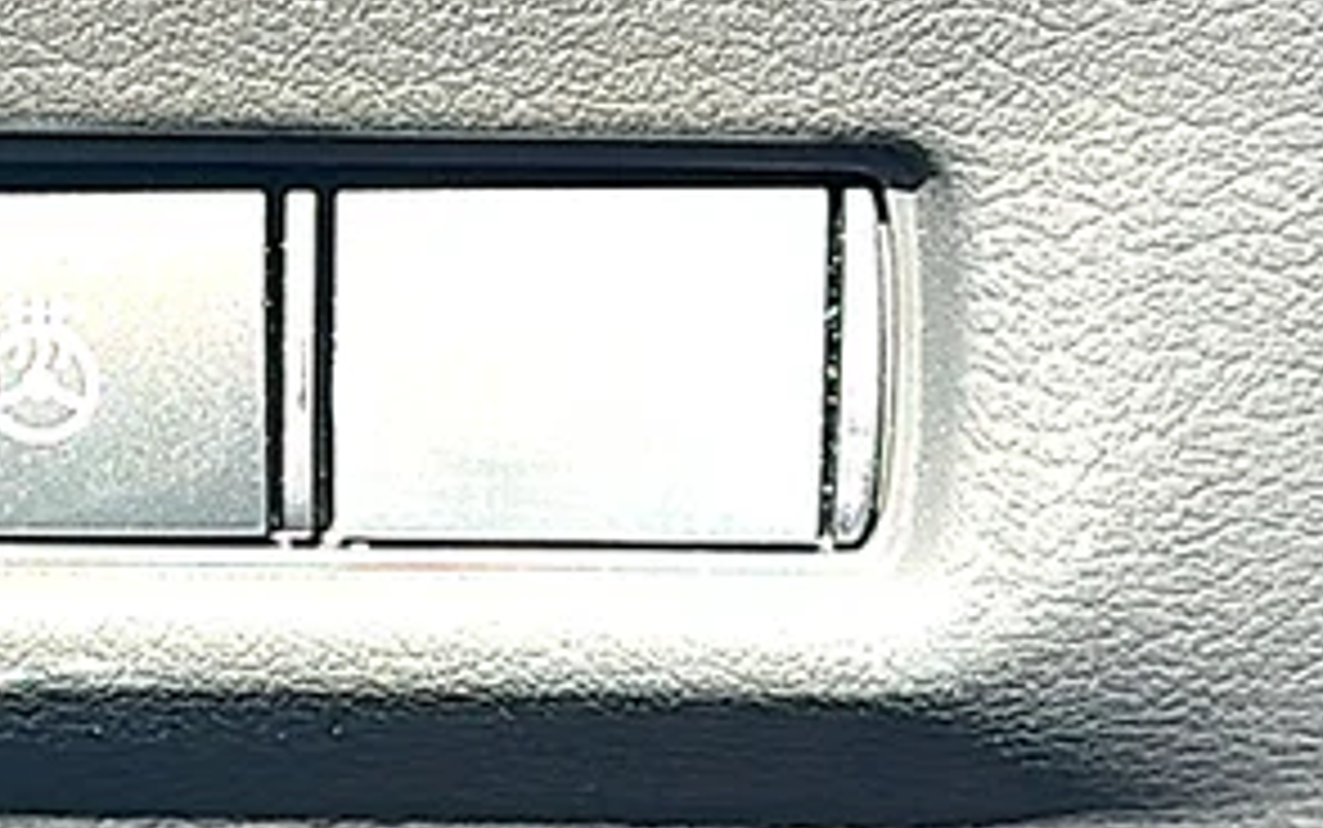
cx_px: -14
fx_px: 4184
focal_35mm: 116
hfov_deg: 17.5
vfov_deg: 11.3
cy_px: 358
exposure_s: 1/108
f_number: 1.78
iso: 50
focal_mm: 6.86
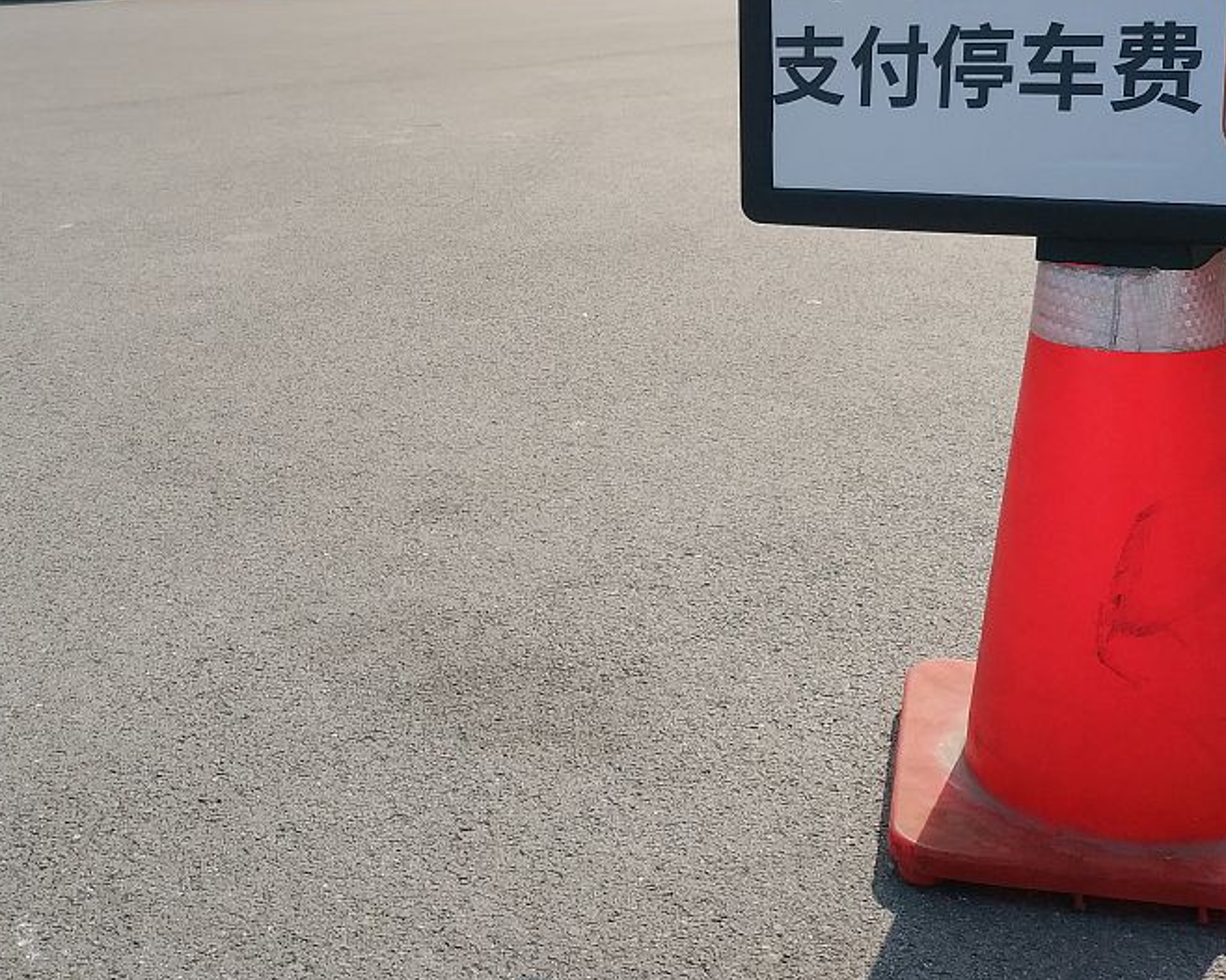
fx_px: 2068
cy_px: 196
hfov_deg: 33.0
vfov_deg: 26.2
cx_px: 531
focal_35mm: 57
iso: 146
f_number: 2
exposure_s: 1/1440
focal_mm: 4.5
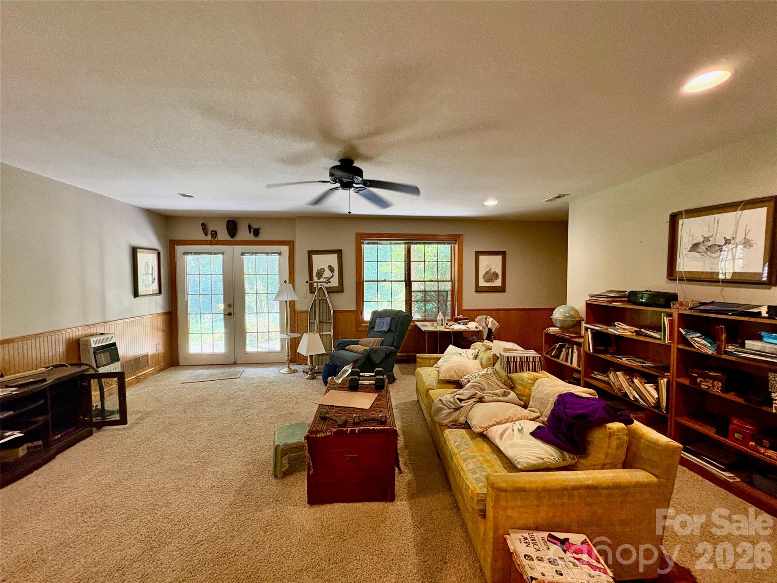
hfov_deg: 102.1
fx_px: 314
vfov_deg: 85.7
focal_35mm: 14
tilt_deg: -3.3
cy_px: 292
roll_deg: +0.1
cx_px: 388
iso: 400
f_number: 2.2
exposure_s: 1/60
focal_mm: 2.22
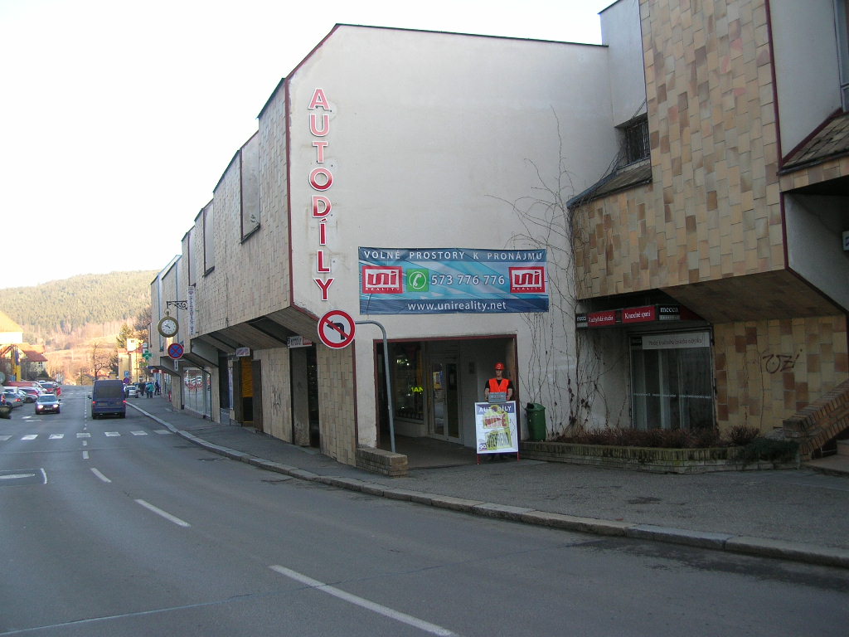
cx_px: 424
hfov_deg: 51.4
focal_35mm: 36
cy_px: 318
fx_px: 883
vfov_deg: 39.7
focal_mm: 6
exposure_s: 1/95.4
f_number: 2.7
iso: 50
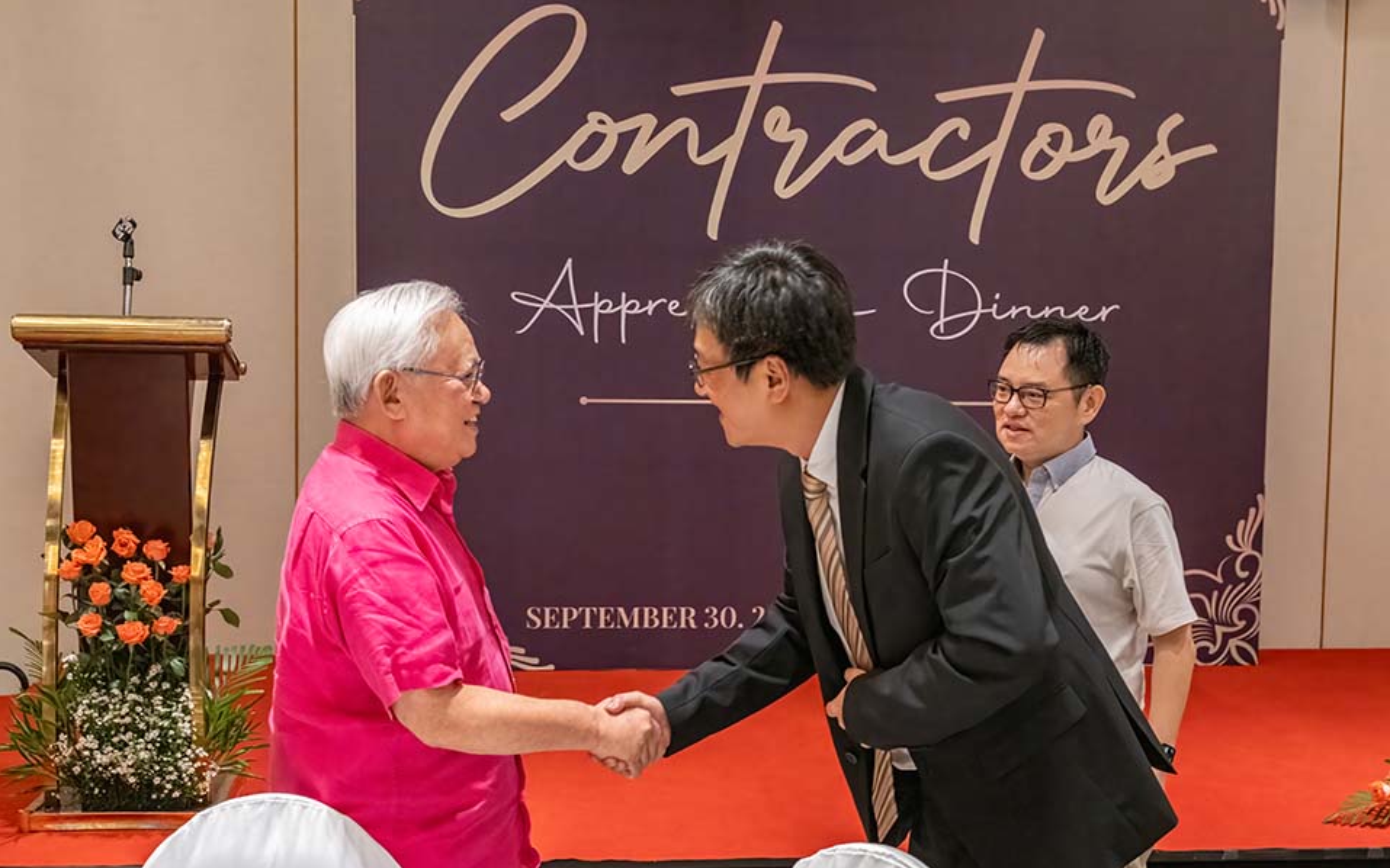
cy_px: 453
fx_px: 1742
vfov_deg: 28.0
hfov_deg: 43.5
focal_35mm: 46
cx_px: 694
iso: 12800
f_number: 6.3
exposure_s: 1/200
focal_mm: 45
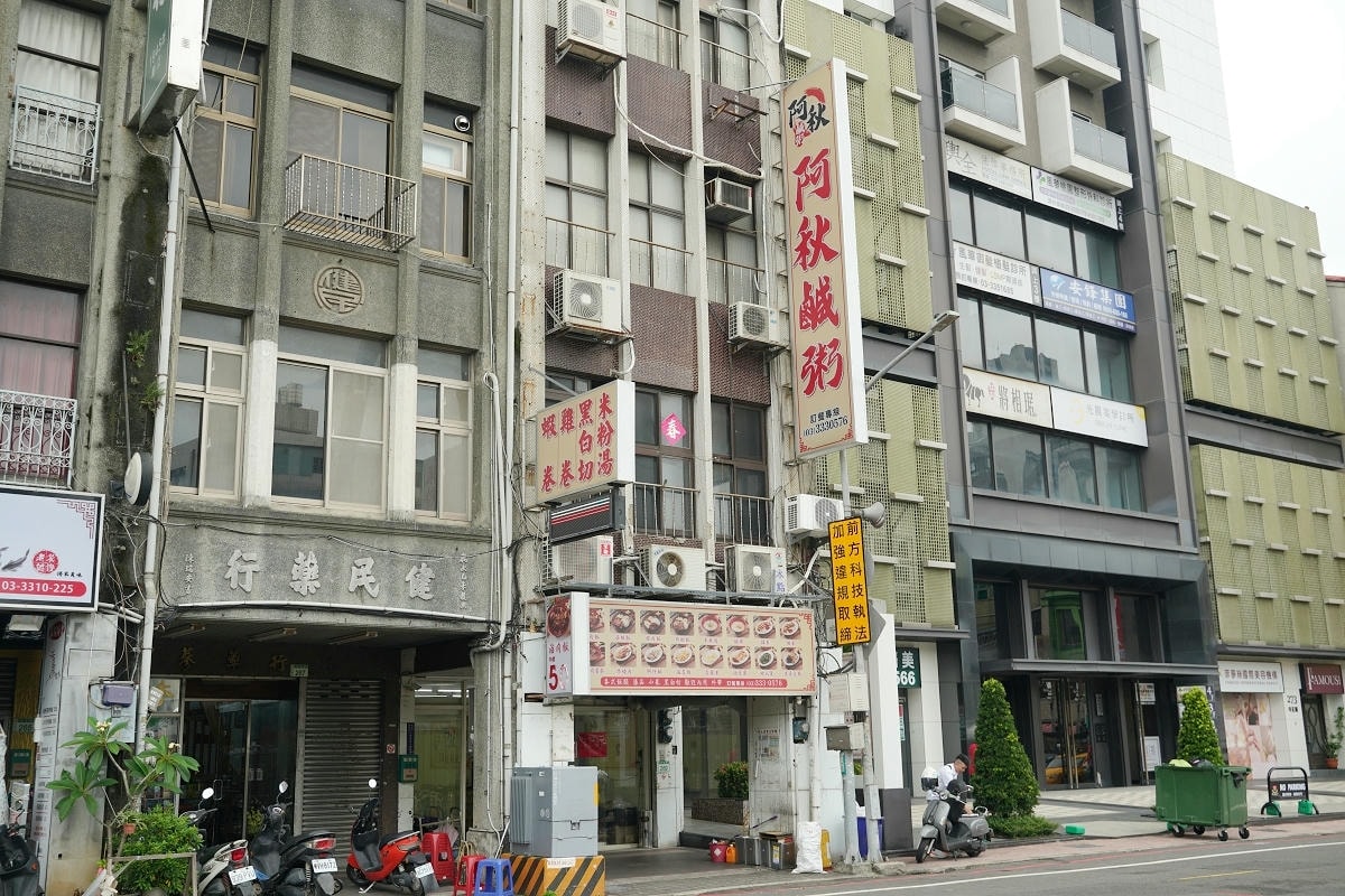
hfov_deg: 54.4
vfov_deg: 37.9
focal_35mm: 35
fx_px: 1308
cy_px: 448
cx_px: 672
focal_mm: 35
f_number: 4
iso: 160
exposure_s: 1/160
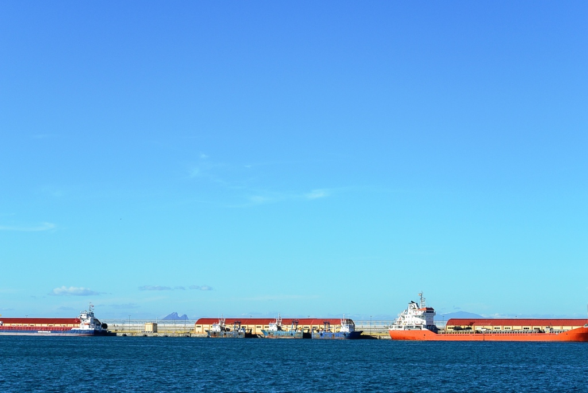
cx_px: 294
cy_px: 196
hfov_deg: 27.3
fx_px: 1210
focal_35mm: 74
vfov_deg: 18.5
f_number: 5.6
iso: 100
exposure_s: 1/500
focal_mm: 27.5
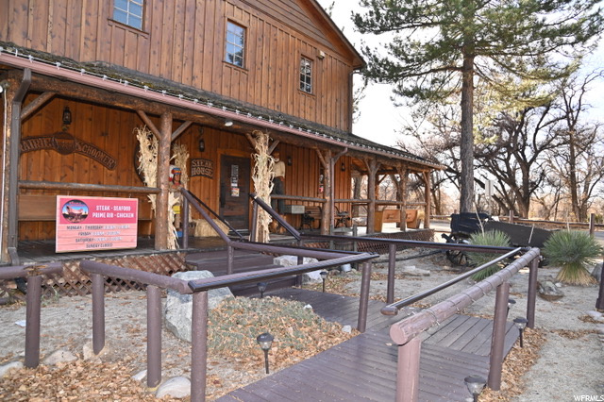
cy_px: 201
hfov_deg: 73.8
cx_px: 302
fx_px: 402
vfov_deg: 53.1
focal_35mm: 24
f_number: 5.6
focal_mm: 24
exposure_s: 1/125
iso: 160
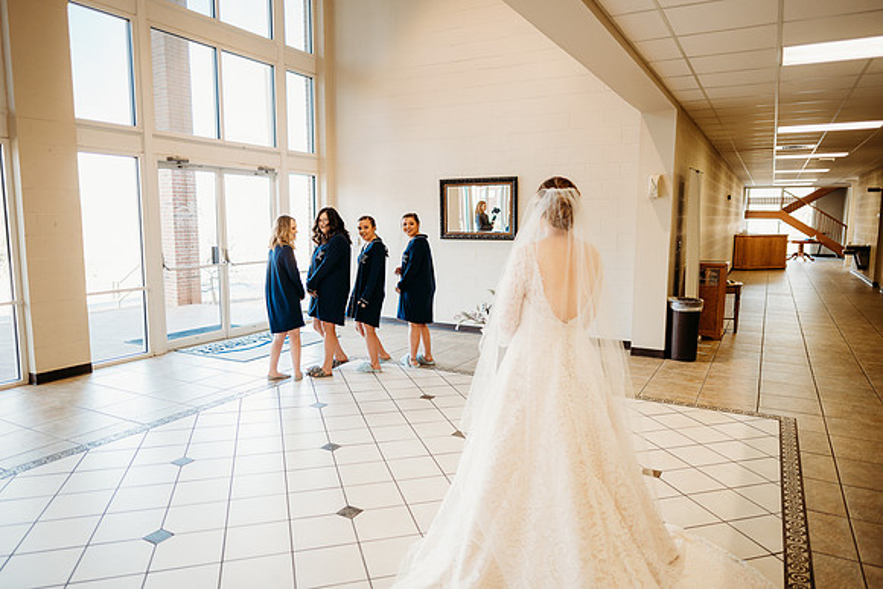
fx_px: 589
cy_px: 294
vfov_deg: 53.2
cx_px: 442
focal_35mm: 24
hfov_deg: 73.7
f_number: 1.8
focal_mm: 24
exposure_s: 1/160
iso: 400
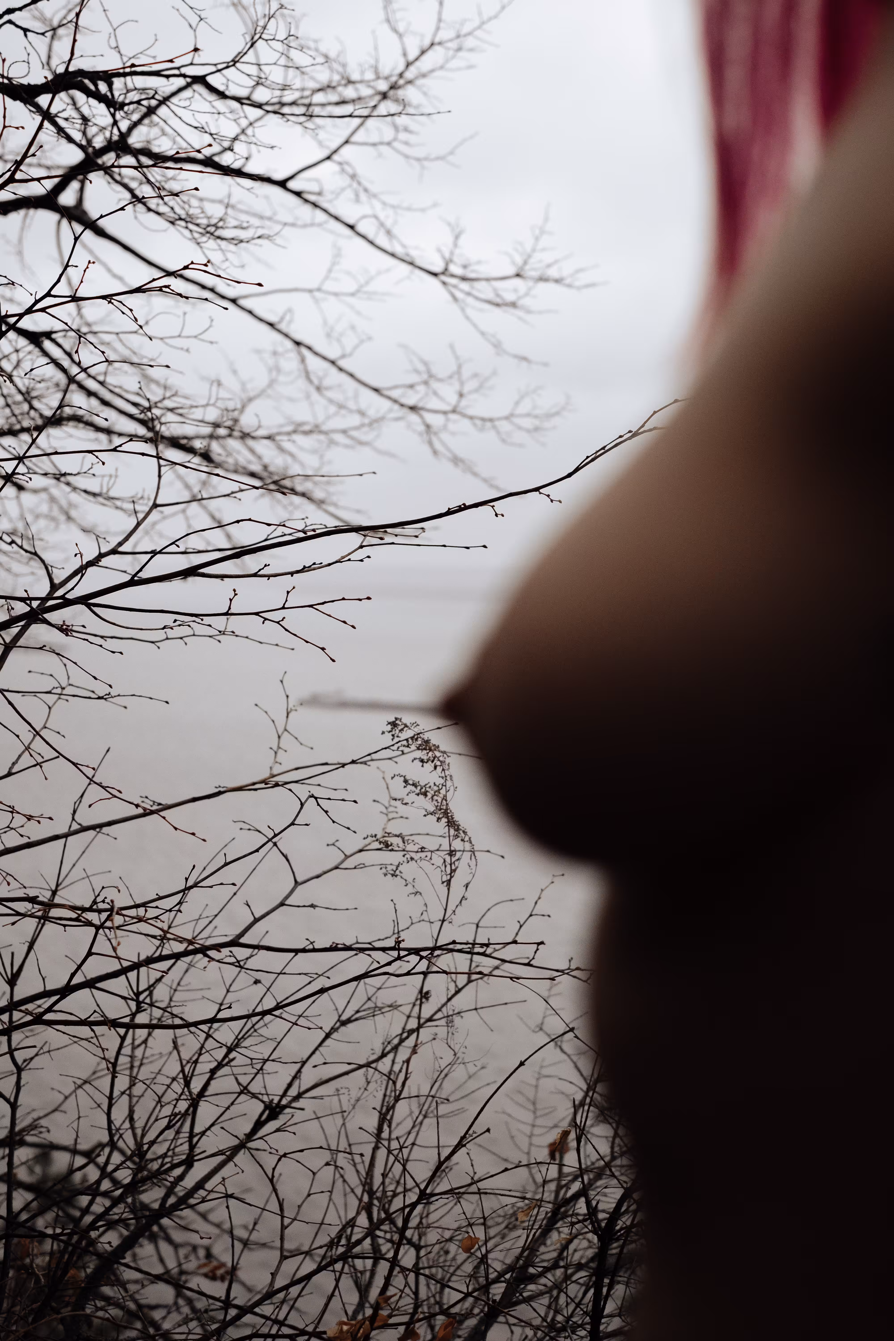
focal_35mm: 53
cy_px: 670
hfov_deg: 25.5
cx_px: 447
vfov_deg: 37.5
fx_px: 1974
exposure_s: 1/2200
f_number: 2.8
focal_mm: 35
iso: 640
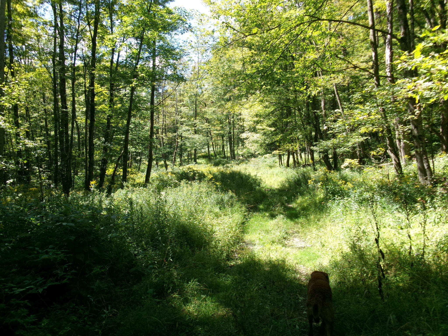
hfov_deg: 63.4
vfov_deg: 49.7
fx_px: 362
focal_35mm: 28
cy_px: 168
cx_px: 224
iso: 100
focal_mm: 5.1
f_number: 3.9
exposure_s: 1/160
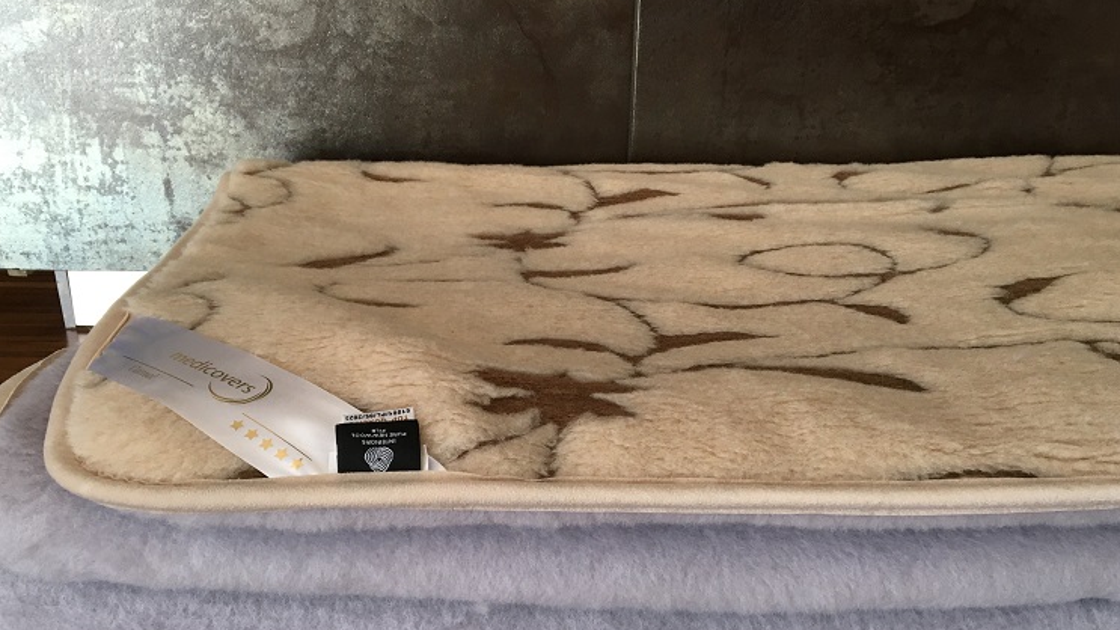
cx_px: 553
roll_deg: -1.8
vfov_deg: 34.6
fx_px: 1010
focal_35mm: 34
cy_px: 375
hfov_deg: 58.0
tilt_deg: -23.8
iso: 50
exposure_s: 1/33
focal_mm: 4.15
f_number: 2.2
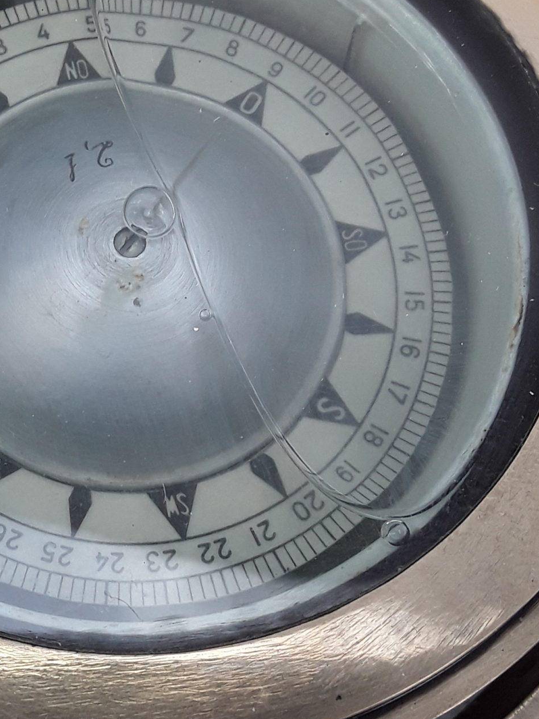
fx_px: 1142
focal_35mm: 55
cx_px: 35
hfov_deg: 25.6
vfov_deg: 34.8
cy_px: 434
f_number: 1.9
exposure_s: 1/50
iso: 50
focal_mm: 2.91
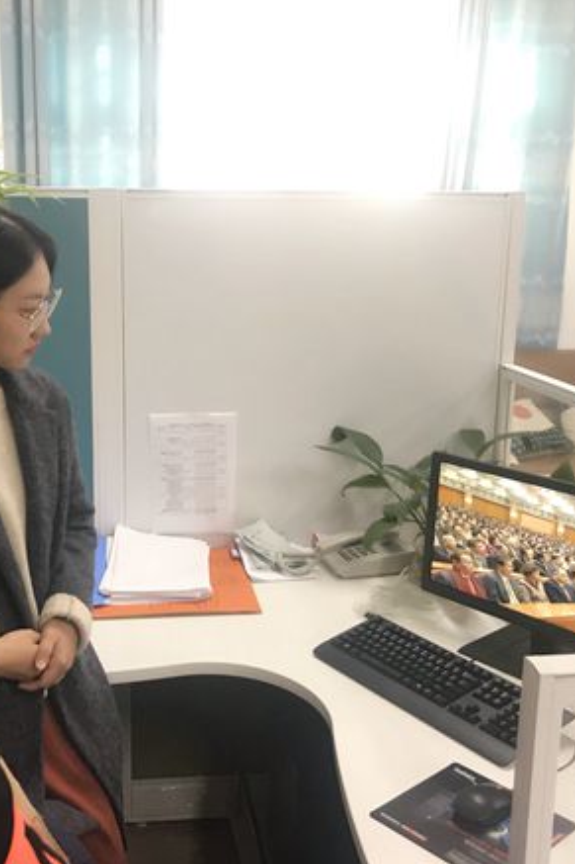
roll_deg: -0.7
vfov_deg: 48.5
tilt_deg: -12.8
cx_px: 217
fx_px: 959
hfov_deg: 33.2
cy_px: 425
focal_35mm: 40
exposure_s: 1/20
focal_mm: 3.99
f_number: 1.8
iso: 40
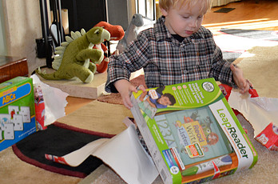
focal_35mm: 65
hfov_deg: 30.2
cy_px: 78
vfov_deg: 20.8
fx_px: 501
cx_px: 225
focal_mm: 26
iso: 450
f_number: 4
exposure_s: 1/60
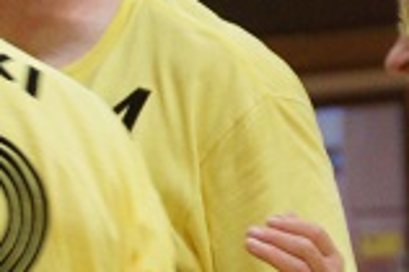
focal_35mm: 836
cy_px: 111
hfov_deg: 2.5
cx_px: 0
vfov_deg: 1.6
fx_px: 9488
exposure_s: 1/40
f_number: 5.6
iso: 1600
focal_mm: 110
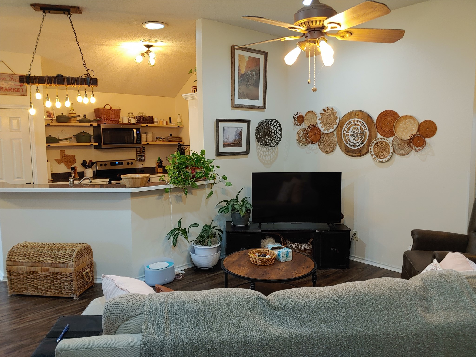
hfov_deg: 69.4
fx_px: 344
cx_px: 238
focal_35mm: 25
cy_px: 178
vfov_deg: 54.9
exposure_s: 1/40
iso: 150
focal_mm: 4.23
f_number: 1.5
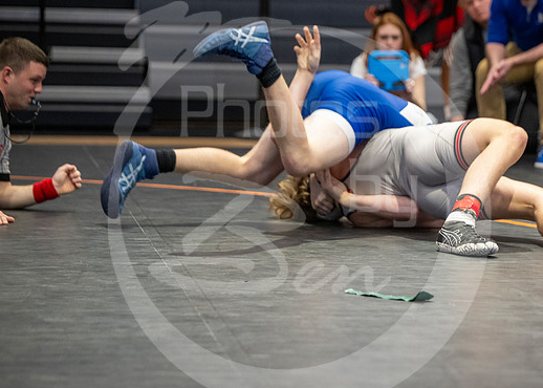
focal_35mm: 159
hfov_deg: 12.6
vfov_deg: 9.0
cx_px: 381
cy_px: 259
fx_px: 2452
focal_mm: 110
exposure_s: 1/1000
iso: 3200
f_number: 2.8
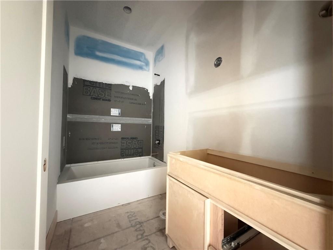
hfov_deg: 102.1
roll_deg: -0.9
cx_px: 166
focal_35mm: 14
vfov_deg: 85.7
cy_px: 125
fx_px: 135
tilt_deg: +1.3
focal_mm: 2.22
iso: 2500
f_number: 2.2
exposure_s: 1/30
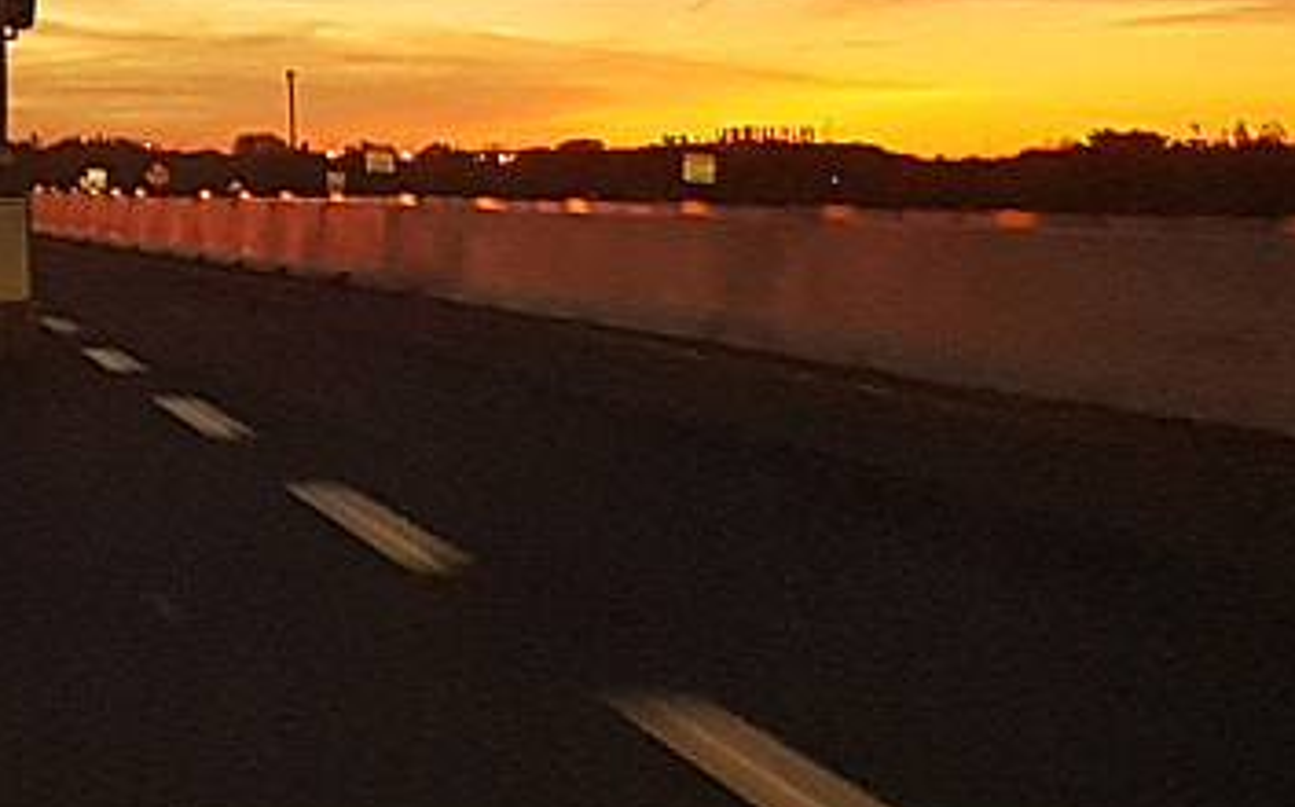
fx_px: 4408
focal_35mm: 125
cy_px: -345
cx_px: -565
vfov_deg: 10.2
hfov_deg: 15.6
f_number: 1.7
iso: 160
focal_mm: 4.2
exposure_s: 1/33
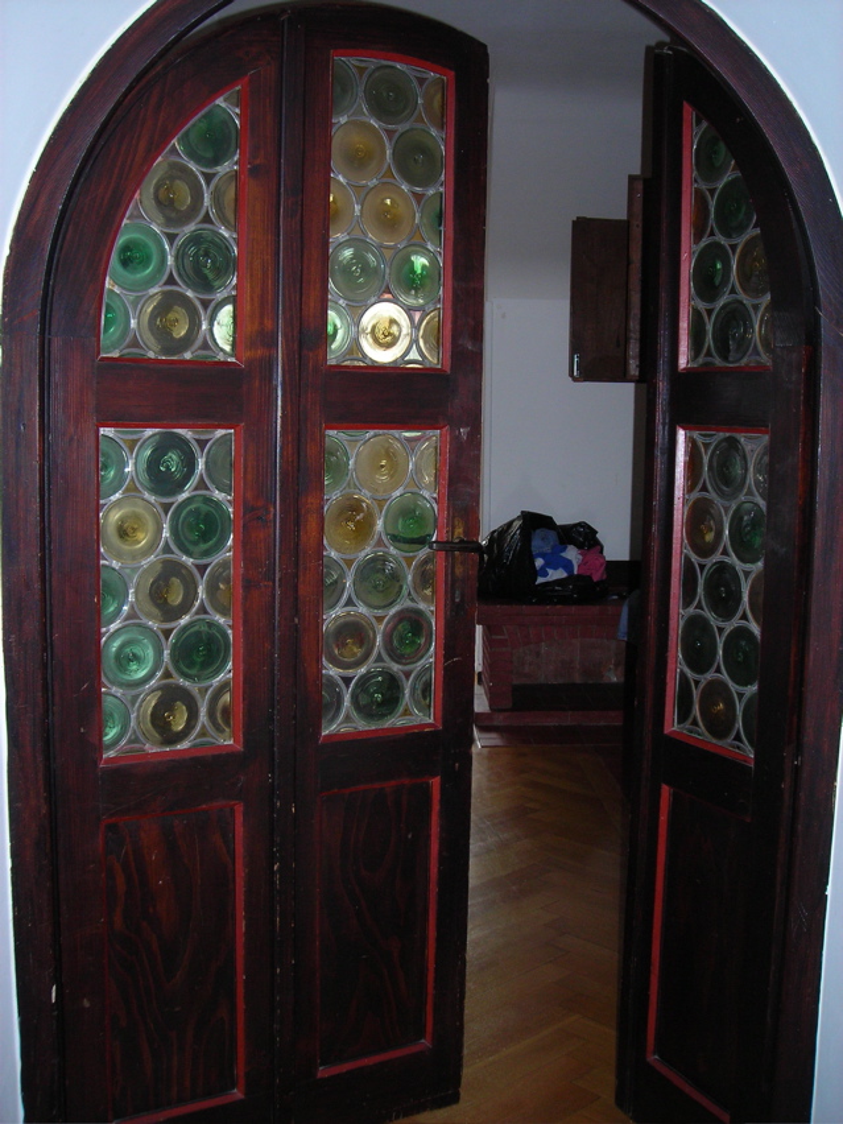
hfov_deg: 37.7
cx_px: 422
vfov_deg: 49.0
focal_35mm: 38
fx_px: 1234
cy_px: 562
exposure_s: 1/60.1
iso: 106
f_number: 3.2
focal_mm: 6.3
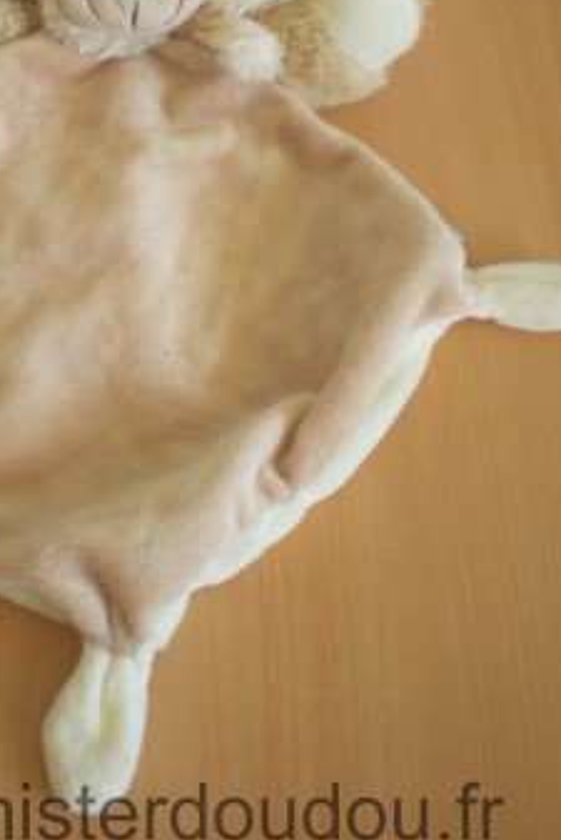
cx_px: 127
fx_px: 1424
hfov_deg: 22.0
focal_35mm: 61
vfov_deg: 32.3
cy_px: 214
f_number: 3.1
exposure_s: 1/60.4
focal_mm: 6.3
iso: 200
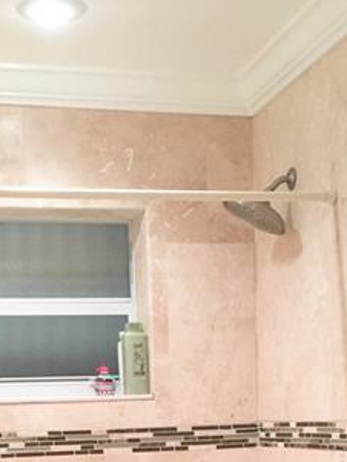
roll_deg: +1.7
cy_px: 563
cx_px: 155
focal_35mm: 74
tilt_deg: -6.4
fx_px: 988
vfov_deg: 23.8
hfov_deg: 19.9
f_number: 2.2
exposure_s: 1/15
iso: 64
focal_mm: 4.15
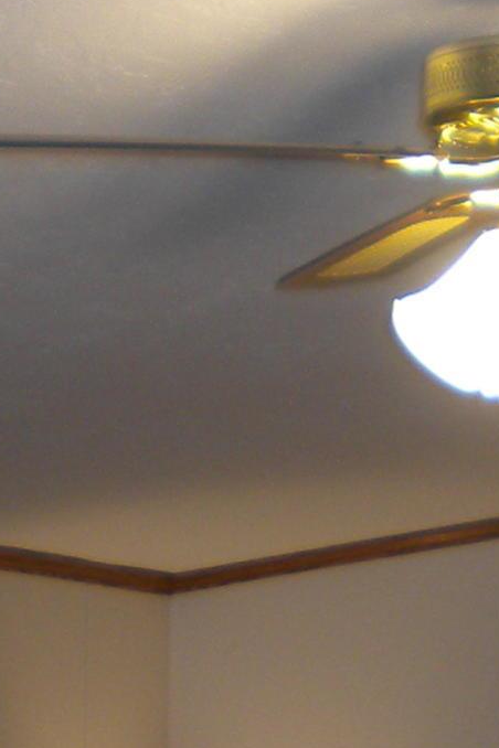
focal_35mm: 161
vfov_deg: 12.4
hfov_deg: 8.5
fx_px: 3347
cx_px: 437
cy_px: 960
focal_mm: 6.3
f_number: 3.1
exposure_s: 1/30
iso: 100
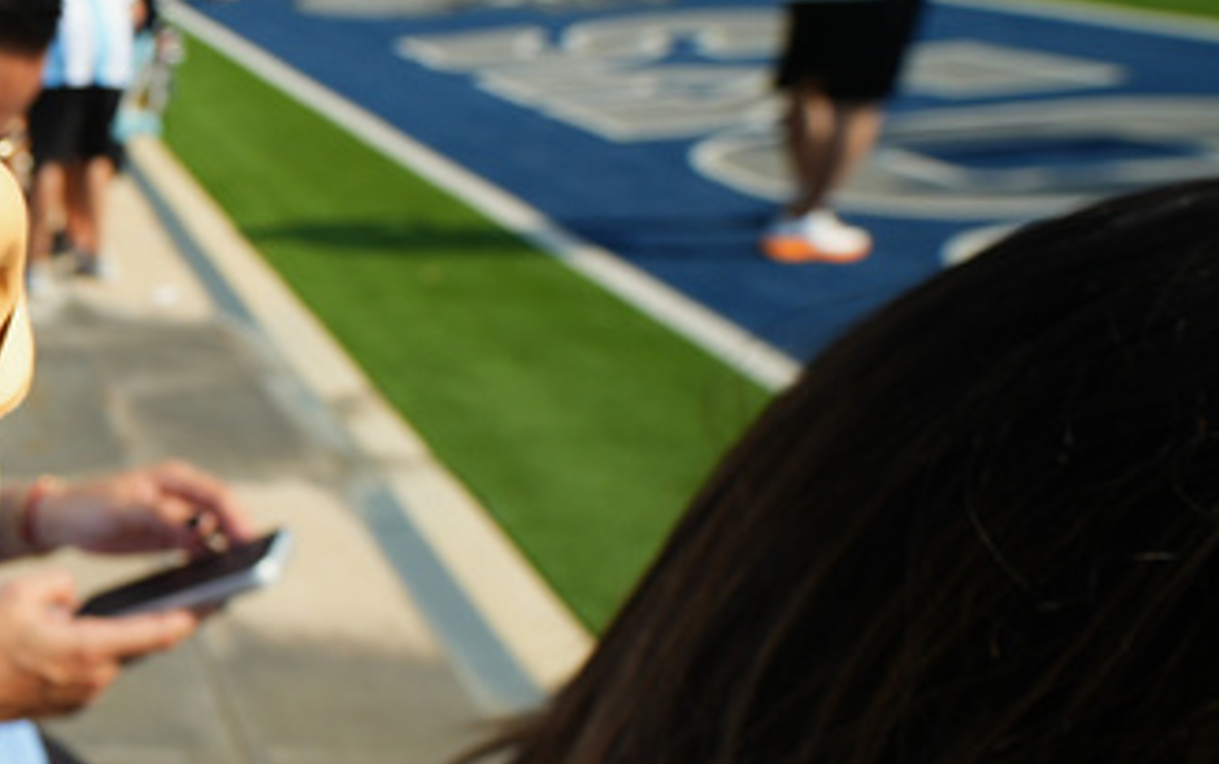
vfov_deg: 33.6
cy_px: 438
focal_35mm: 38
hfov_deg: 33.6
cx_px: -437
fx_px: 1263
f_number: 4
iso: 200
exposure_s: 1/1600
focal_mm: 12
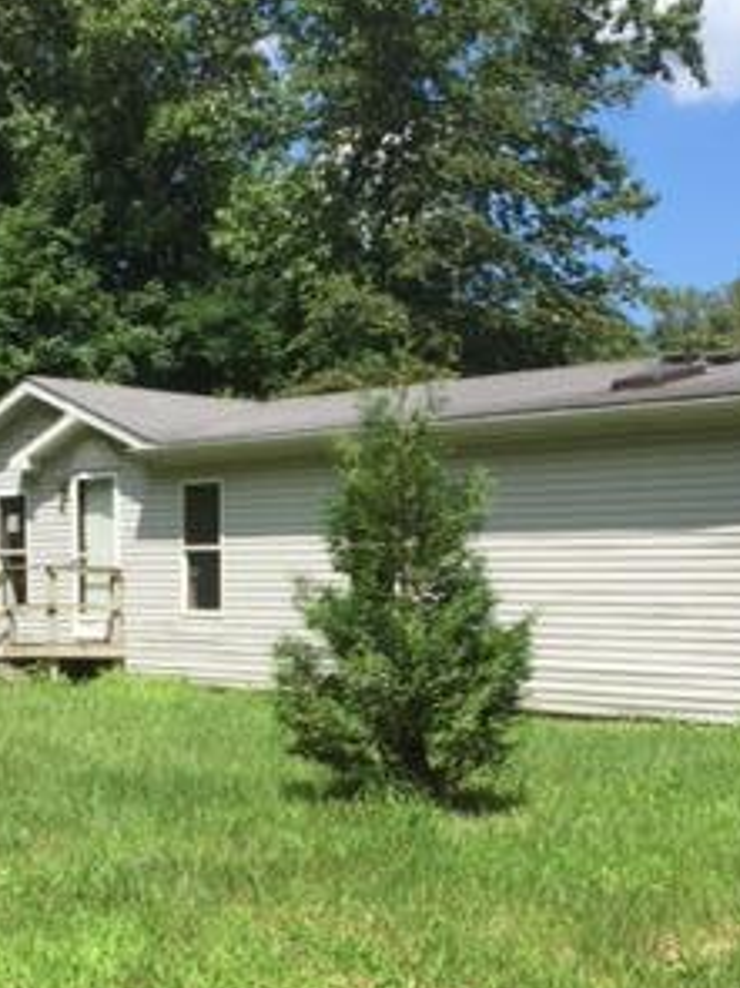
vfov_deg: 30.1
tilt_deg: -4.2
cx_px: 358
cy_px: 764
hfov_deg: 23.3
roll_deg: -2.2
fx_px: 1797
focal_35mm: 63
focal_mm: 4.15
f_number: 2.2
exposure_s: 1/1647
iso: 32
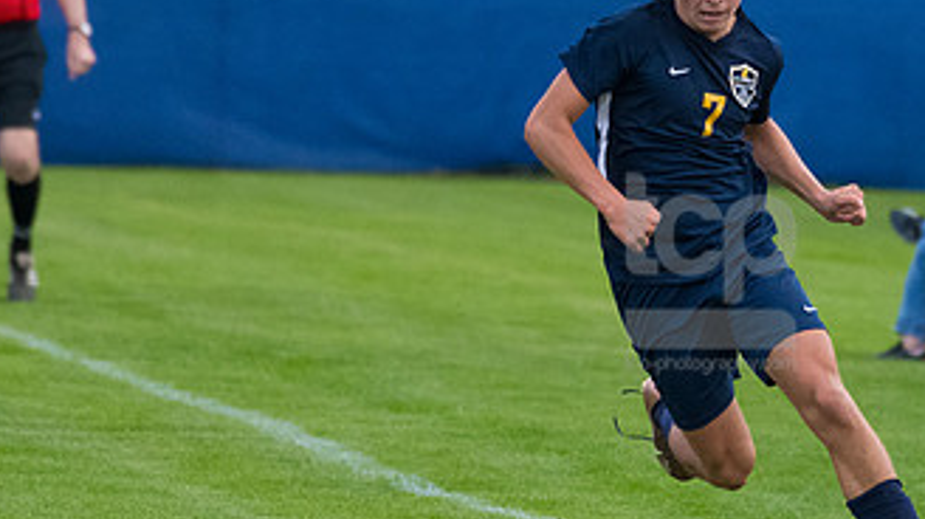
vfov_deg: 1.5
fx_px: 19756
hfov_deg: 2.7
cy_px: 274
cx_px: 711
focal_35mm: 806
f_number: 5.6
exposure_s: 1/2000
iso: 3200
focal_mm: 290
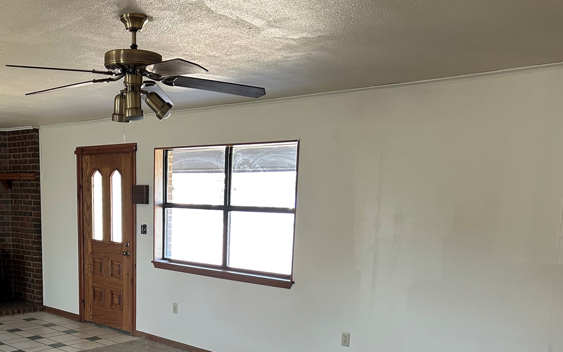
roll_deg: -1.5
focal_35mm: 39
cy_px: 294
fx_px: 599
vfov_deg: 31.7
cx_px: 191
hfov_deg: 49.6
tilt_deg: -9.5
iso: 160
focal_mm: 5.7
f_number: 1.5
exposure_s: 1/60
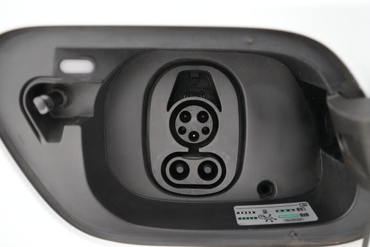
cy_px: 136
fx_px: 308
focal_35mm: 30
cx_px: 180
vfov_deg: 43.5
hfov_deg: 61.9
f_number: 2.8
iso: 12800
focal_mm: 27
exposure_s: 1/320
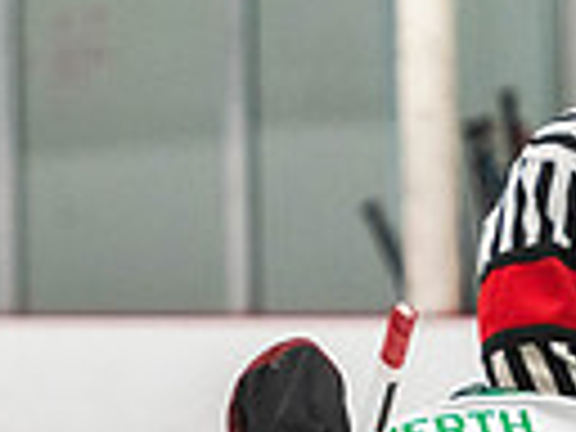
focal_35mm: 811
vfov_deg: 1.8
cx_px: 545
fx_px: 13495
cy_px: 896
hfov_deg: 2.4
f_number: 2.8
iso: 1400
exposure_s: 1/640
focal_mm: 150
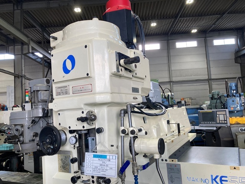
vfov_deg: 49.7
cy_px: 92
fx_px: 198
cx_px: 122
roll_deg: +2.1
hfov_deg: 63.4
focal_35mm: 28
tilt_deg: +5.9
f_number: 1.8
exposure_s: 1/120
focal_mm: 3.99
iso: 50
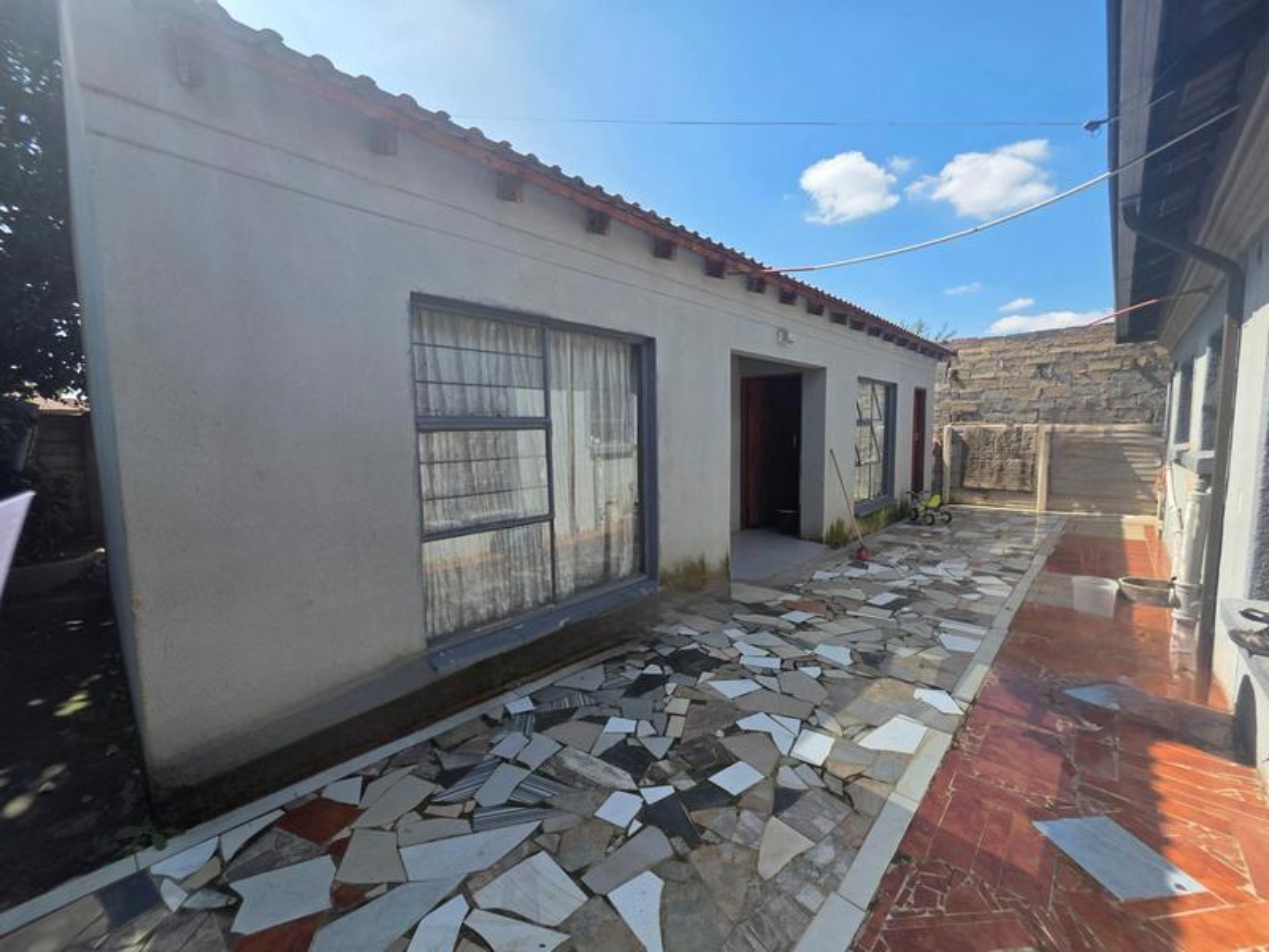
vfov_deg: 89.9
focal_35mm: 13
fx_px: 477
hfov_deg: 106.2
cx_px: 634
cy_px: 476
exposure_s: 1/1250
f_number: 1.9
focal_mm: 2.2
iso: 40
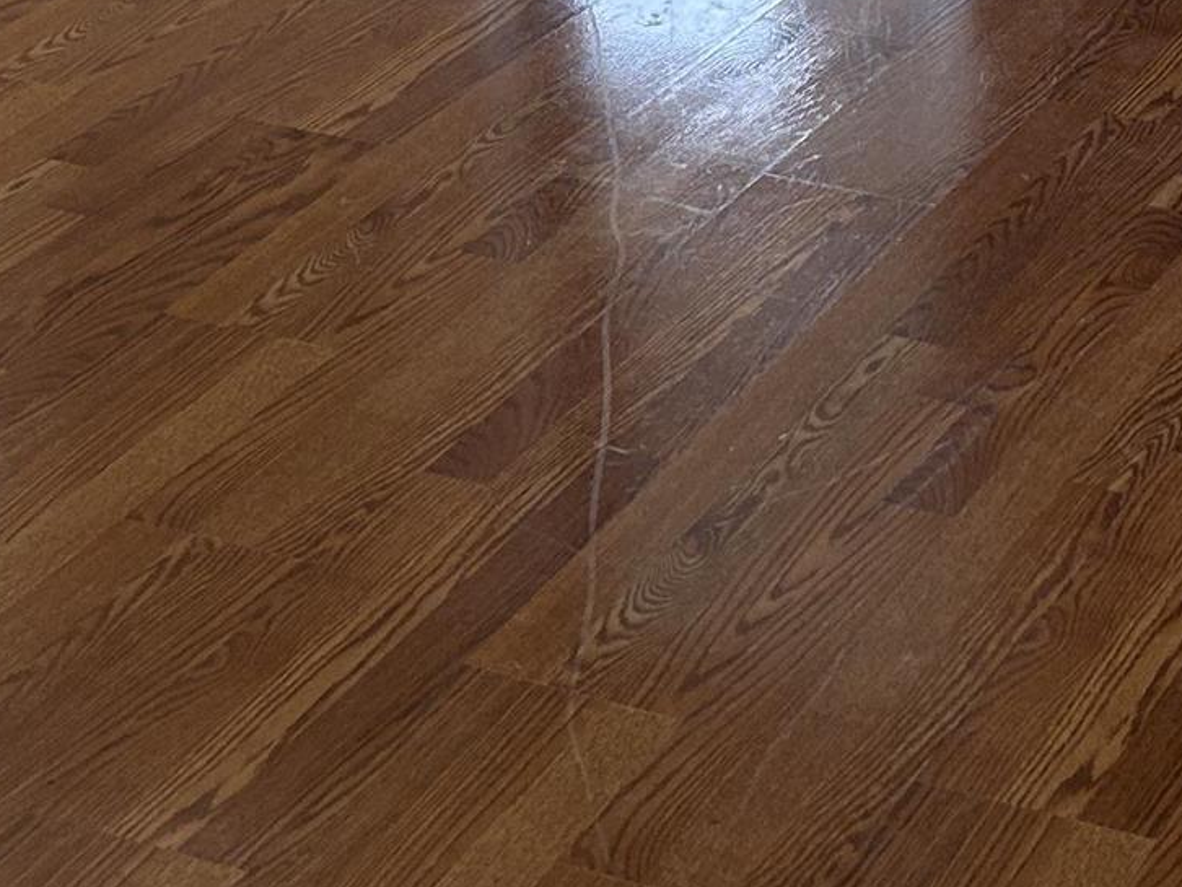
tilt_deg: -7.7
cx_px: 920
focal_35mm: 110
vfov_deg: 12.0
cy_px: -903
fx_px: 3757
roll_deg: -0.1
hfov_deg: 17.7
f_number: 1.5
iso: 64
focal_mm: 5.7
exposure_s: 1/60
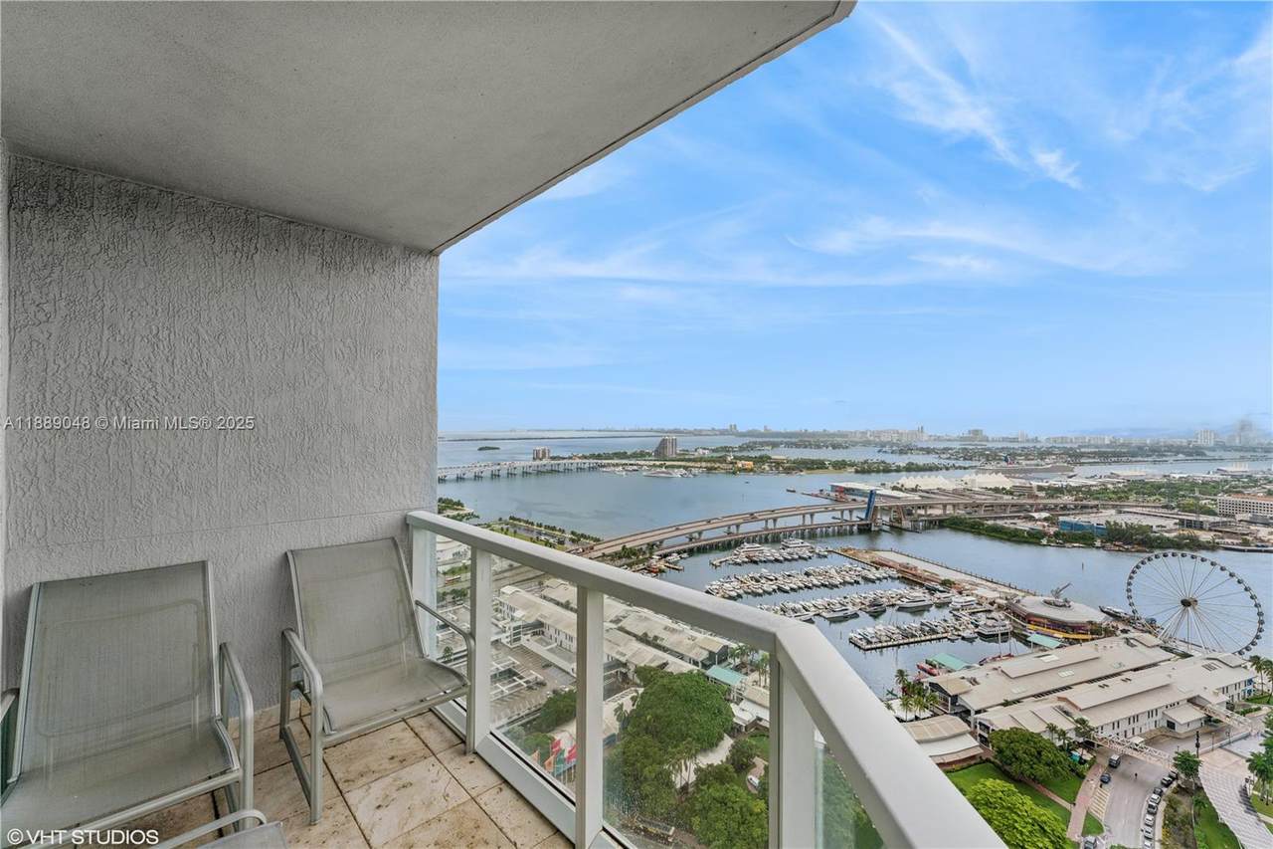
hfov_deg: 104.3
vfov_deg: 81.2
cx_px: 636
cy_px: 424
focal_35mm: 14
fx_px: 495
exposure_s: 1/320
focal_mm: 14
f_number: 9
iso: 250
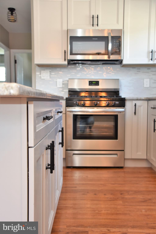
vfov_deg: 46.4
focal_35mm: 42
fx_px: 273
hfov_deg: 31.9
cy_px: 117
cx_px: 78
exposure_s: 1/60
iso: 360
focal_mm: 28
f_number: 4
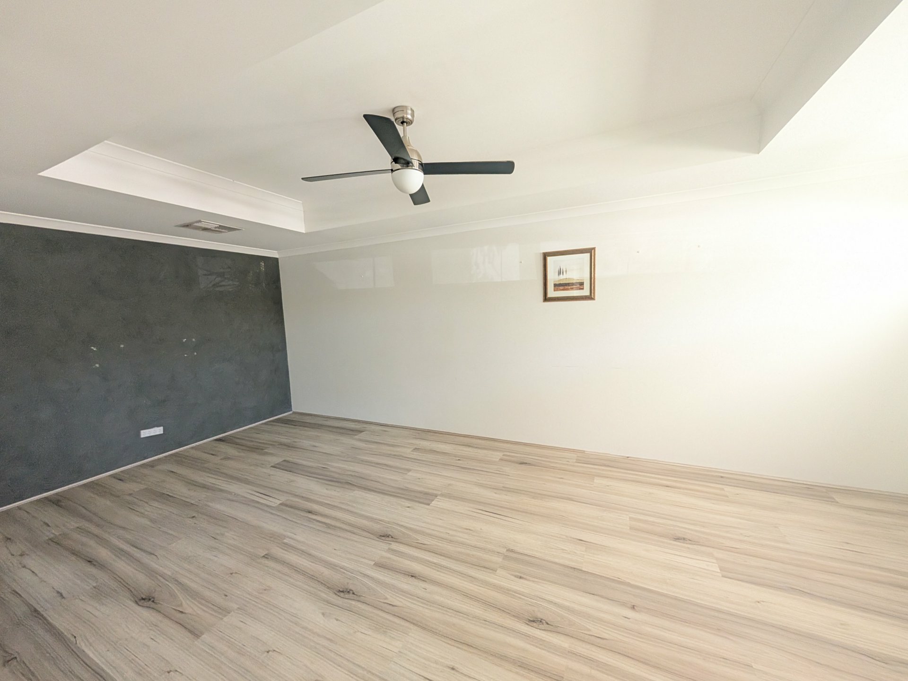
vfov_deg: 94.5
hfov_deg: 110.5
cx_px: 454
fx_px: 315
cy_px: 340
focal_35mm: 12
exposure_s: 1/60
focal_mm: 2.02
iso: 883
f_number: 1.7
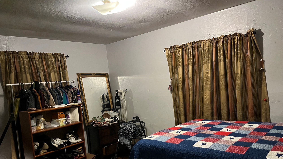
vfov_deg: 39.9
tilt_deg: -4.0
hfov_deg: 66.1
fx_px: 218
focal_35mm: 29
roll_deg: +4.5
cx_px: 145
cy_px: 101
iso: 500
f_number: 1.6
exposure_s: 1/30
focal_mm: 5.1
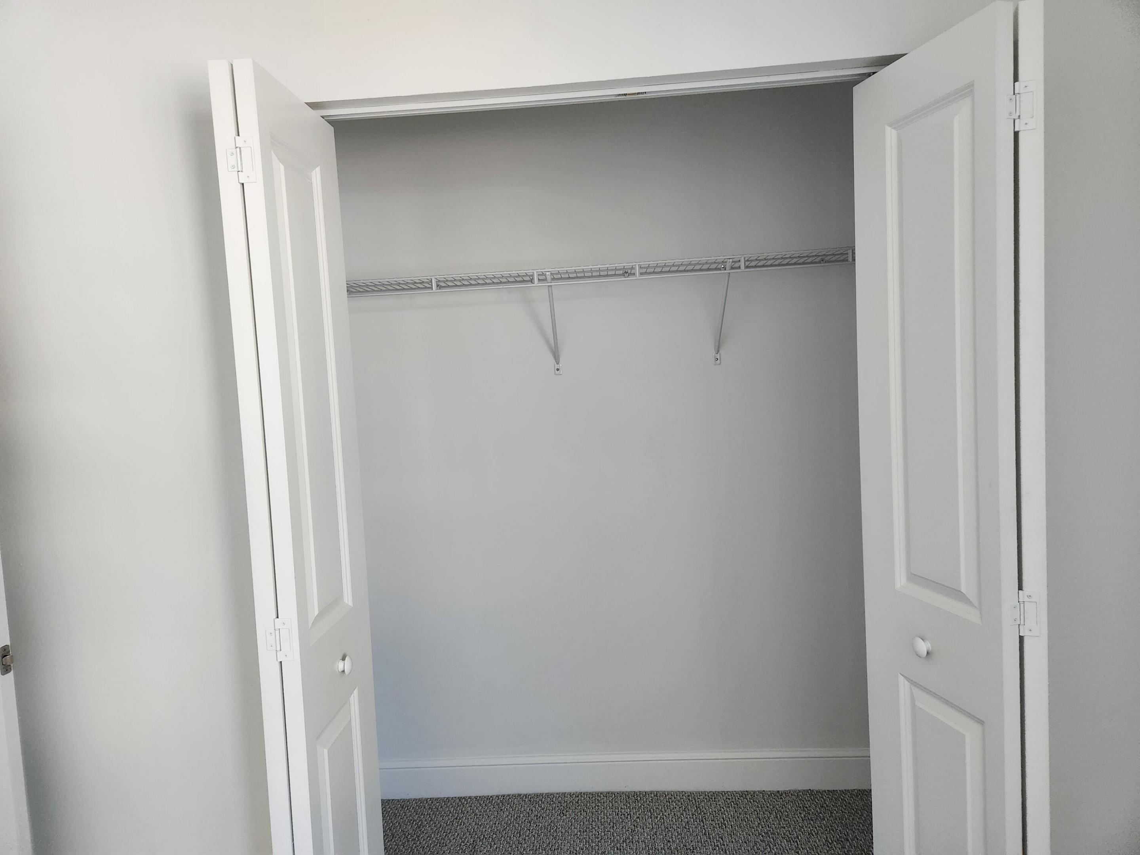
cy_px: 428
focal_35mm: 23
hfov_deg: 73.9
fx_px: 757
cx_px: 570
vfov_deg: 58.9
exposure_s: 1/120
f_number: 1.8
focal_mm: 5.4
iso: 500
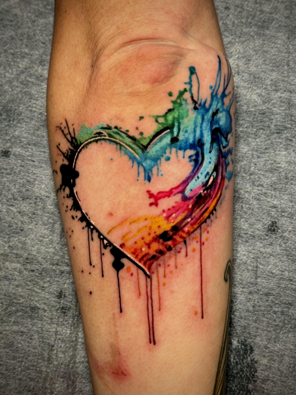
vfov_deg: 39.7
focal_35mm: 48
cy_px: 198
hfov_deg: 30.3
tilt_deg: -76.4
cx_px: 148
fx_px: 547
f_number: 1.78
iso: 160
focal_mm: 6.76
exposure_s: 1/60
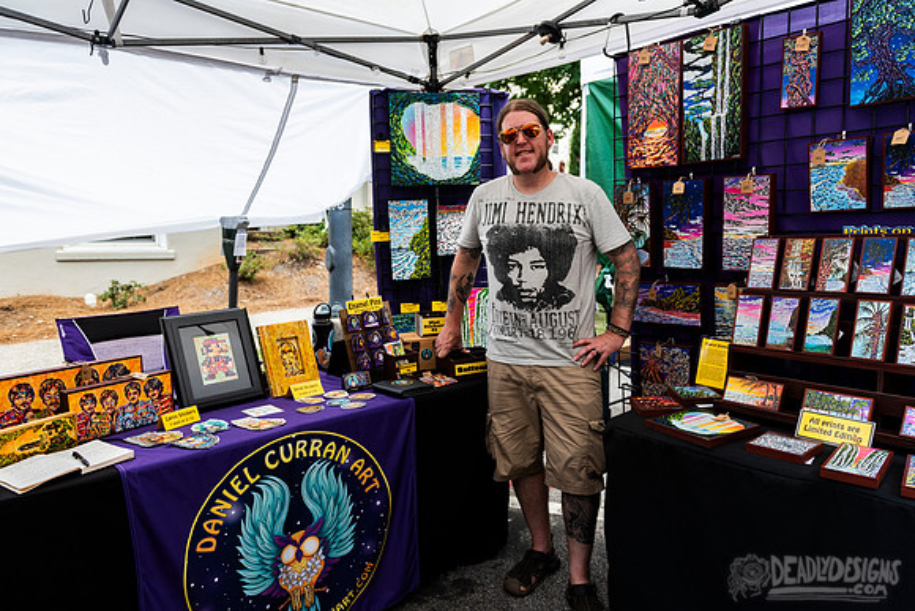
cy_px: 306
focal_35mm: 24
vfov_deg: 53.2
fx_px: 610
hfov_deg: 73.7
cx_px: 458
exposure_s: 1/320
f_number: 4
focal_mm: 24
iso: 160
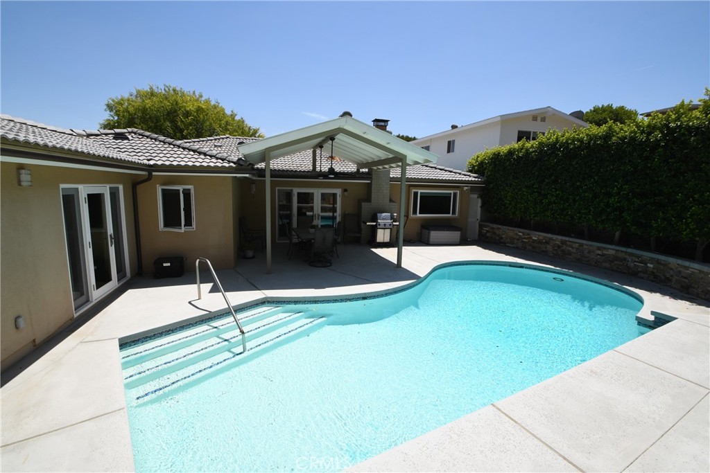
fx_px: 296
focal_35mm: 15
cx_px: 355
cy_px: 236
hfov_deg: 100.4
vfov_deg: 77.3
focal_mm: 10
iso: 100
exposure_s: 1/250
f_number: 10
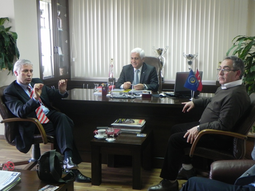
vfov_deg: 31.5
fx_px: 339
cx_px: 128
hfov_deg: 41.2
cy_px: 96
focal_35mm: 46
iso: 400
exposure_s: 1/22.1
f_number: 3.2
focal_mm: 8.2
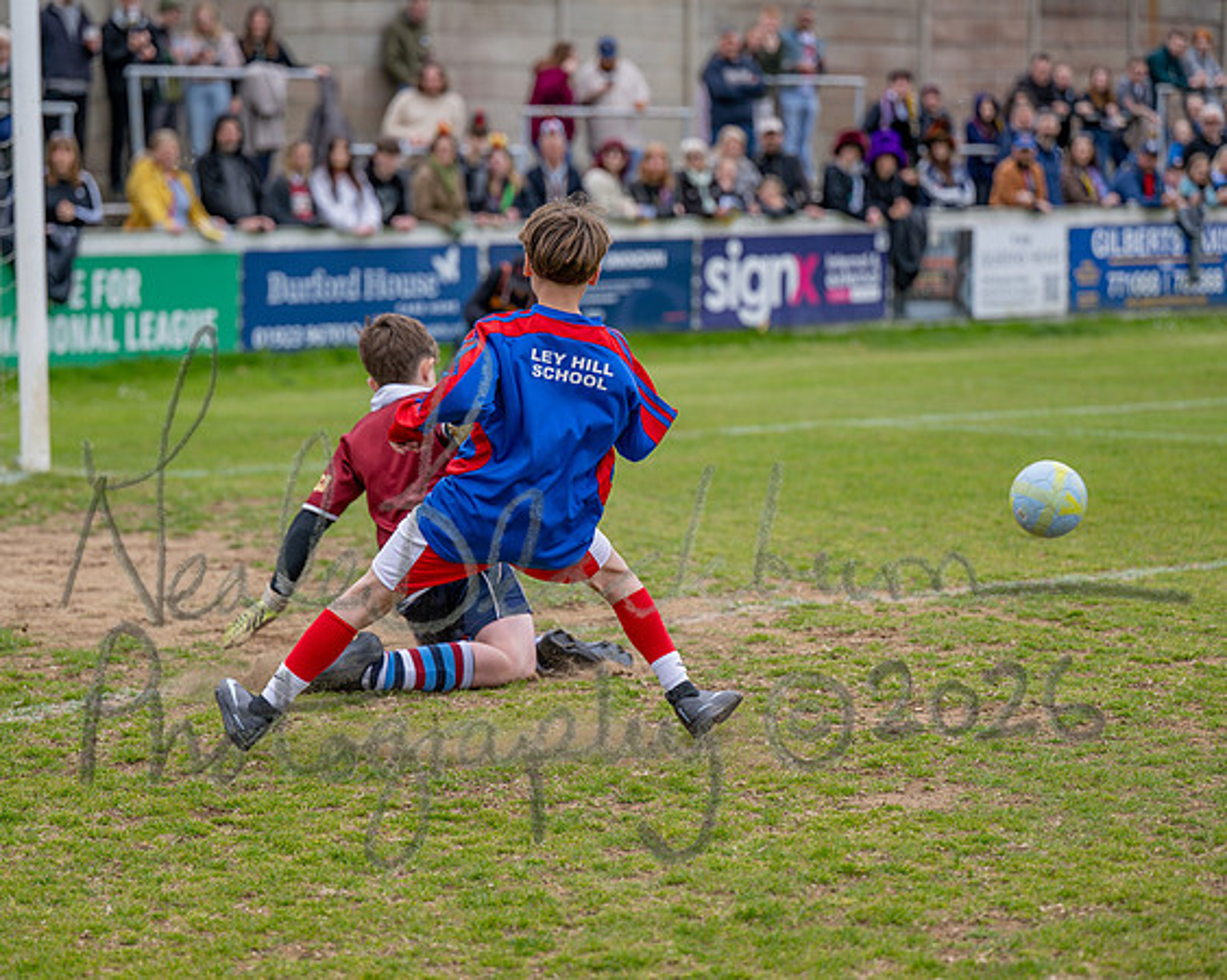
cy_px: 490
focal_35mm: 118
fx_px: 4295
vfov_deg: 13.0
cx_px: 606
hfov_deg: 16.3
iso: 125
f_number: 2.8
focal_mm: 105
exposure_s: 1/1250
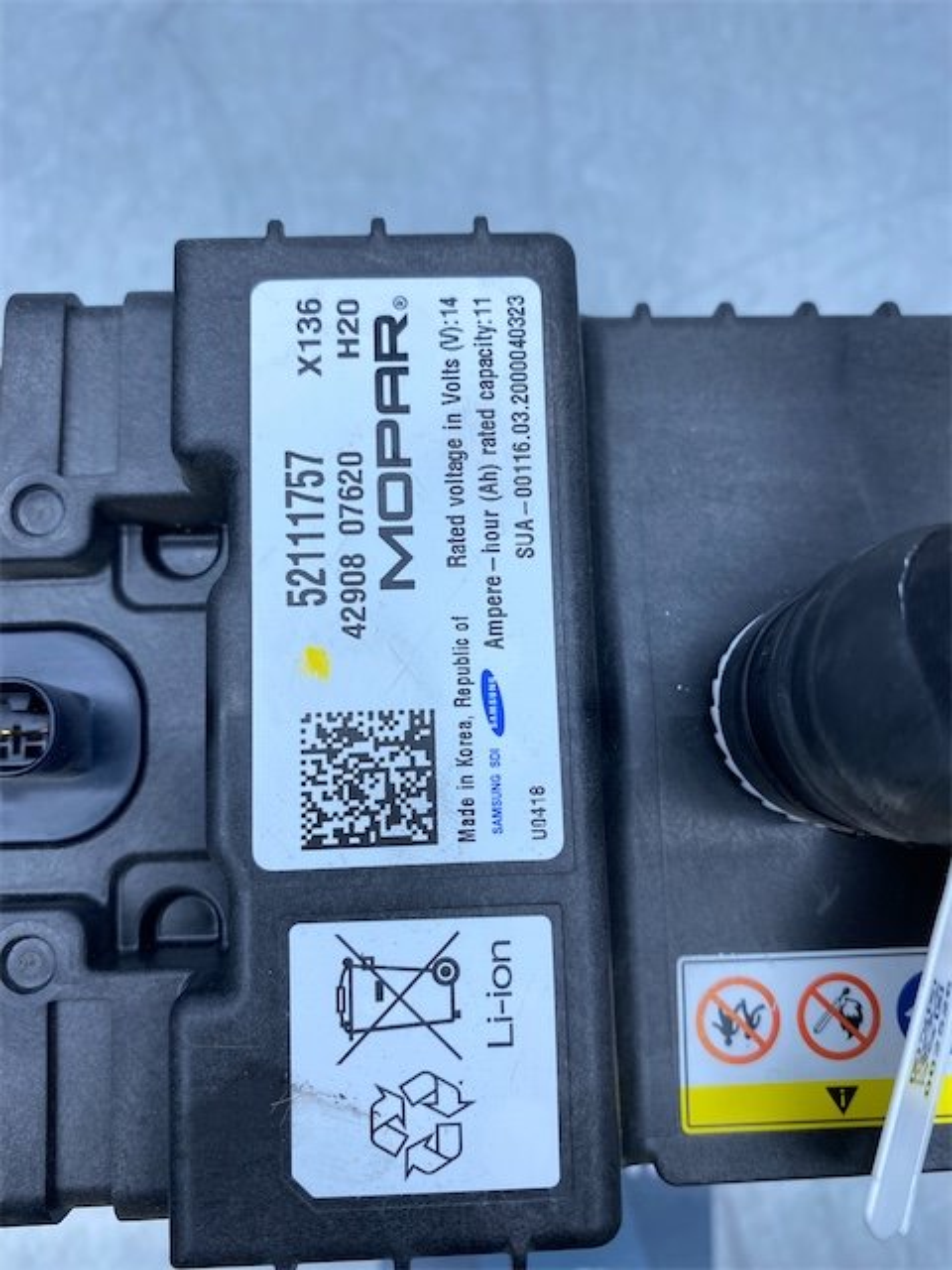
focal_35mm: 26
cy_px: 635
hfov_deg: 53.1
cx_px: 476
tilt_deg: -81.8
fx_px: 953
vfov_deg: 67.3
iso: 32
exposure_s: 1/858
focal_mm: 4.25
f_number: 1.8
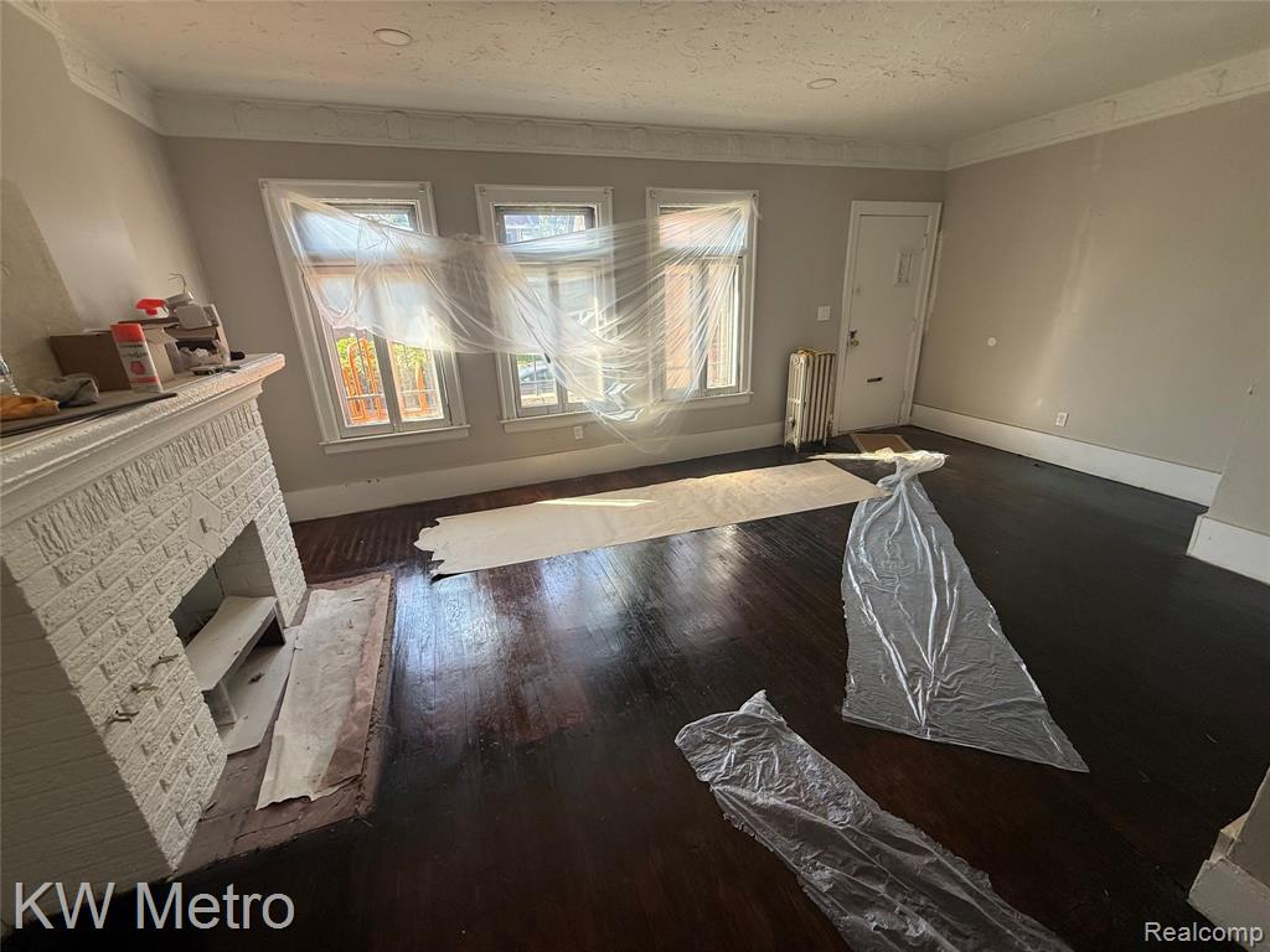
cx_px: 635
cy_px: 476
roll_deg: +1.6
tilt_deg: -19.3
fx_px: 514
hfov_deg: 102.1
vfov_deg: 85.7
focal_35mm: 14
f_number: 2.2
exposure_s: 1/99
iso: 64
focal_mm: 2.22
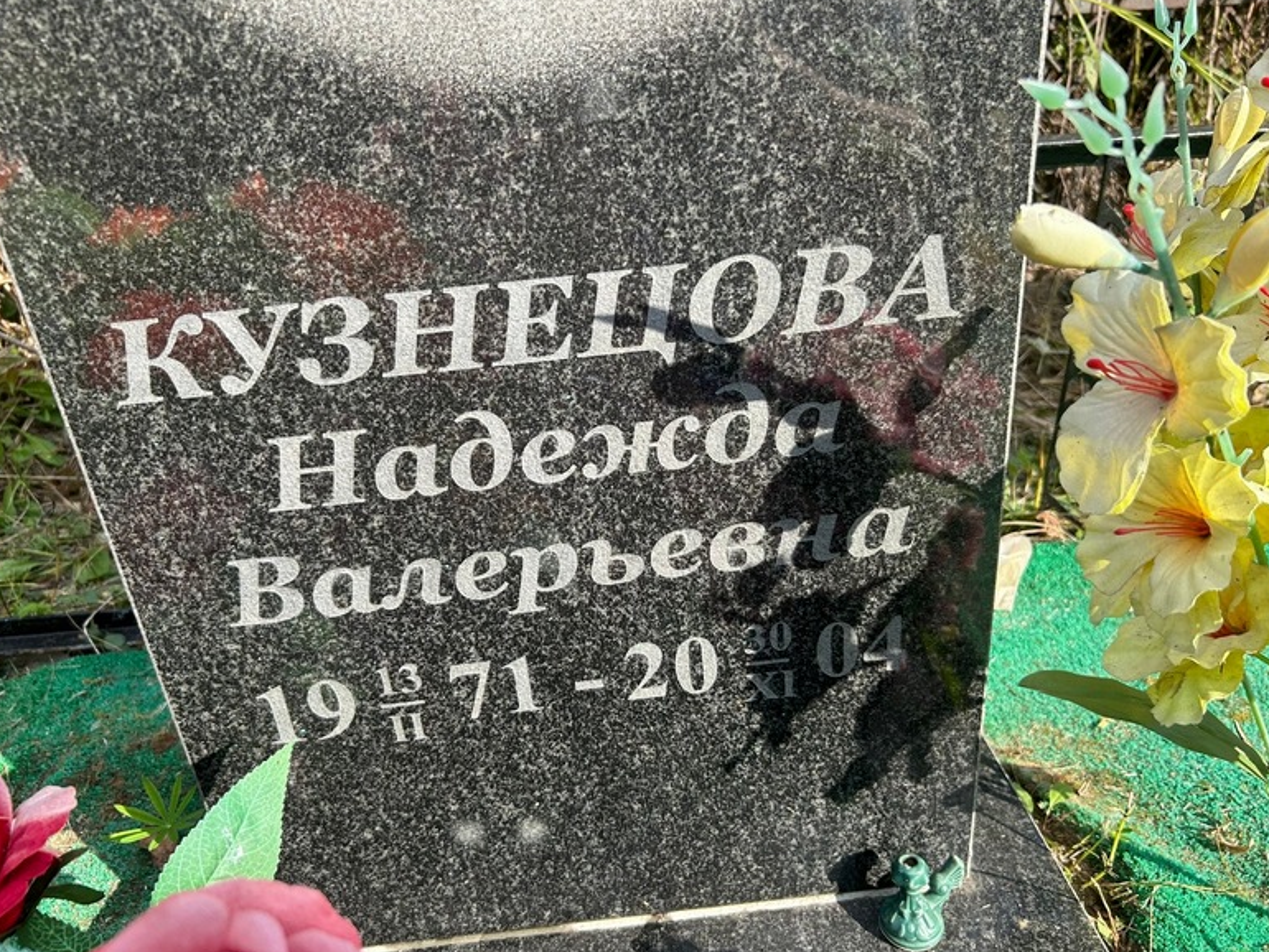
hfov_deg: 65.3
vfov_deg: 51.4
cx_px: 636
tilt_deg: -29.7
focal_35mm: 27
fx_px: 990
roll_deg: +4.1
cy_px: 479
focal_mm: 5.7
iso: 50
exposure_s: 1/1112
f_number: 1.5
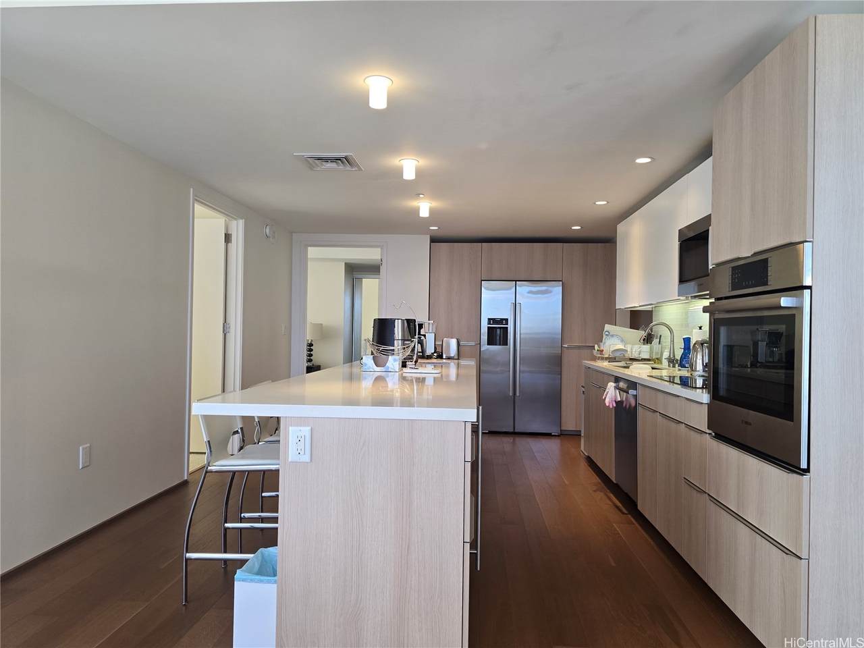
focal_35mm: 23
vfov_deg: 58.9
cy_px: 324
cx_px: 432
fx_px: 574
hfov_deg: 73.9
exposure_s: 1/120
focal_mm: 6.3
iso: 100
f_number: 1.7
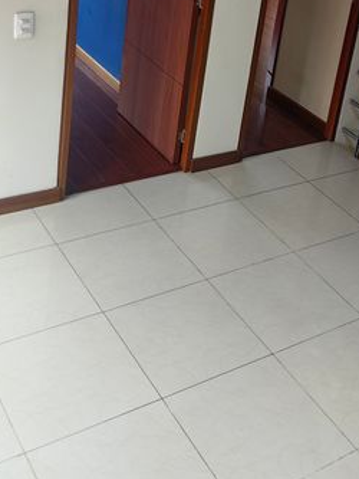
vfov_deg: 34.0
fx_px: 746
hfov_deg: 26.8
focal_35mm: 54
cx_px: 257
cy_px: 65
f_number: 1.4
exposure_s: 1/114
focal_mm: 6.35
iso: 50
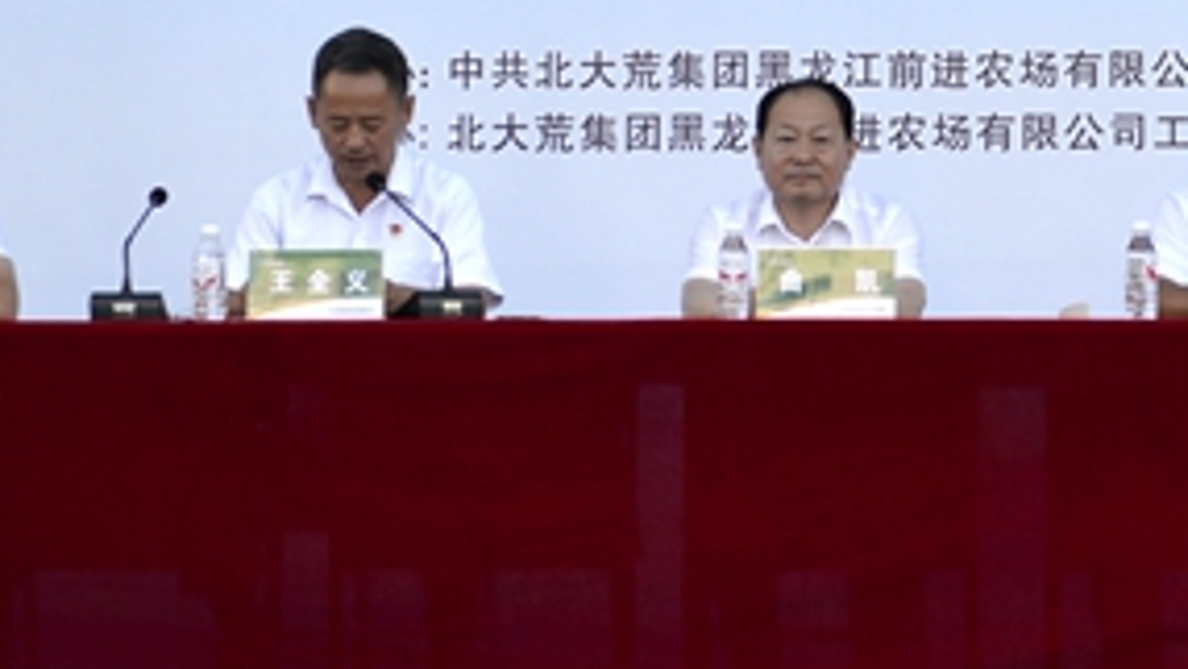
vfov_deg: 9.8
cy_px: -81
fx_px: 3875
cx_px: 918
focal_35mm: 123
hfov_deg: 17.3
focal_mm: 42
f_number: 2.8
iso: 320
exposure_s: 1/1000
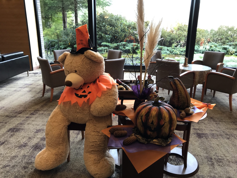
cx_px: 118
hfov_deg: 63.4
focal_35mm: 28
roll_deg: -1.0
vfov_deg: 49.7
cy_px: 89
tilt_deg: -17.4
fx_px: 192
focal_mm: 3.99
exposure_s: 1/33
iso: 80
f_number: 1.8
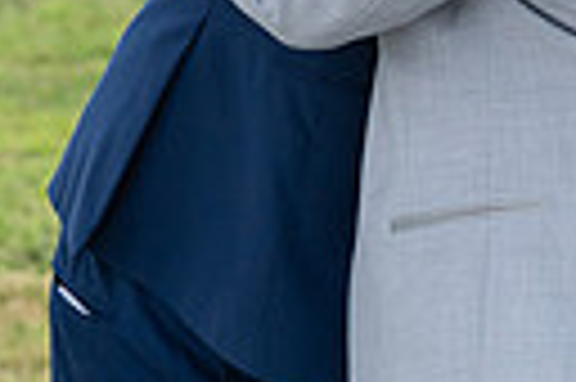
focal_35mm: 281
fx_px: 4490
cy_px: -128
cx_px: 549
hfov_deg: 7.3
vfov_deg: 4.9
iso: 400
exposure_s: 1/1000
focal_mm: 62
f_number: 4.5
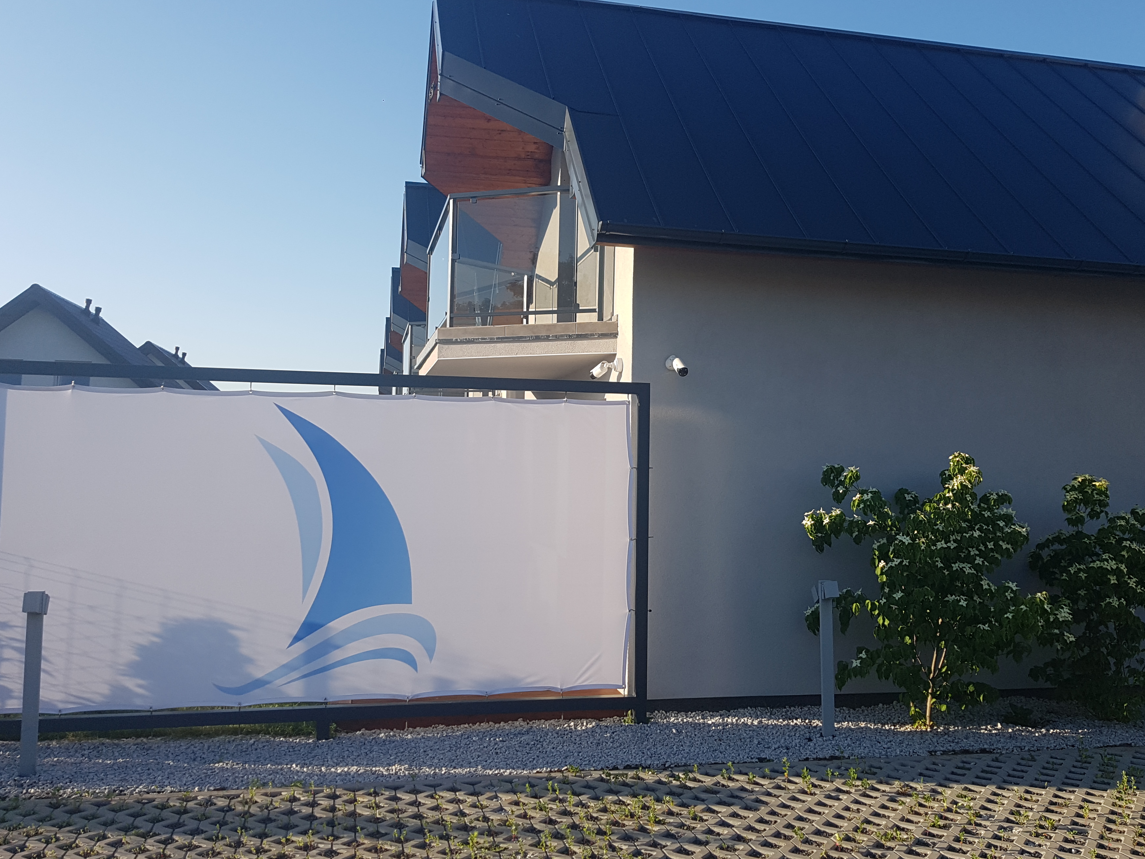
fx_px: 992
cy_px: 410
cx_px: 614
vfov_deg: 46.8
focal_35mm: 30
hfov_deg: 59.9
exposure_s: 1/1528
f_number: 1.7
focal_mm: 4.2
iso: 50
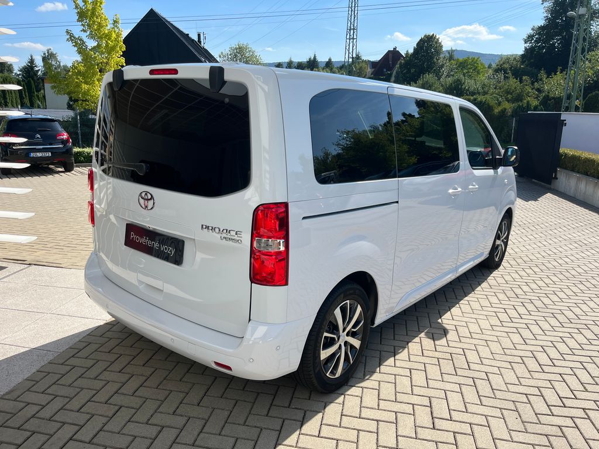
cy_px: 224
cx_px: 300
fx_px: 450
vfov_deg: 53.1
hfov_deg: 67.3
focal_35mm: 26
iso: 50
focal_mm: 5.1
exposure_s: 1/2899
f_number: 1.6
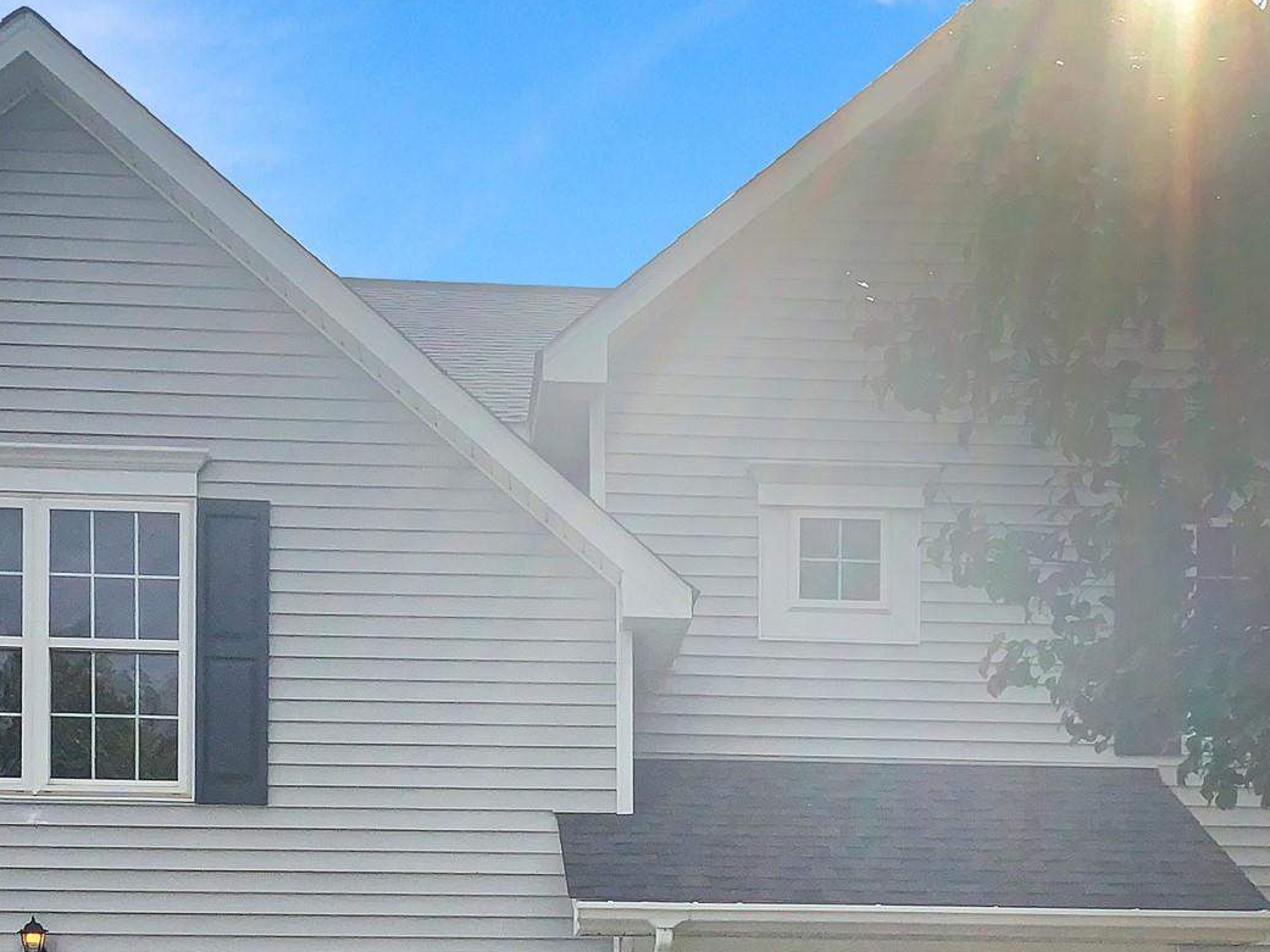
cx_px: 557
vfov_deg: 24.8
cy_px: 881
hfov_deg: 33.7
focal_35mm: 57
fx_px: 2091
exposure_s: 1/2959
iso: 20
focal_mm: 3
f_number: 1.8
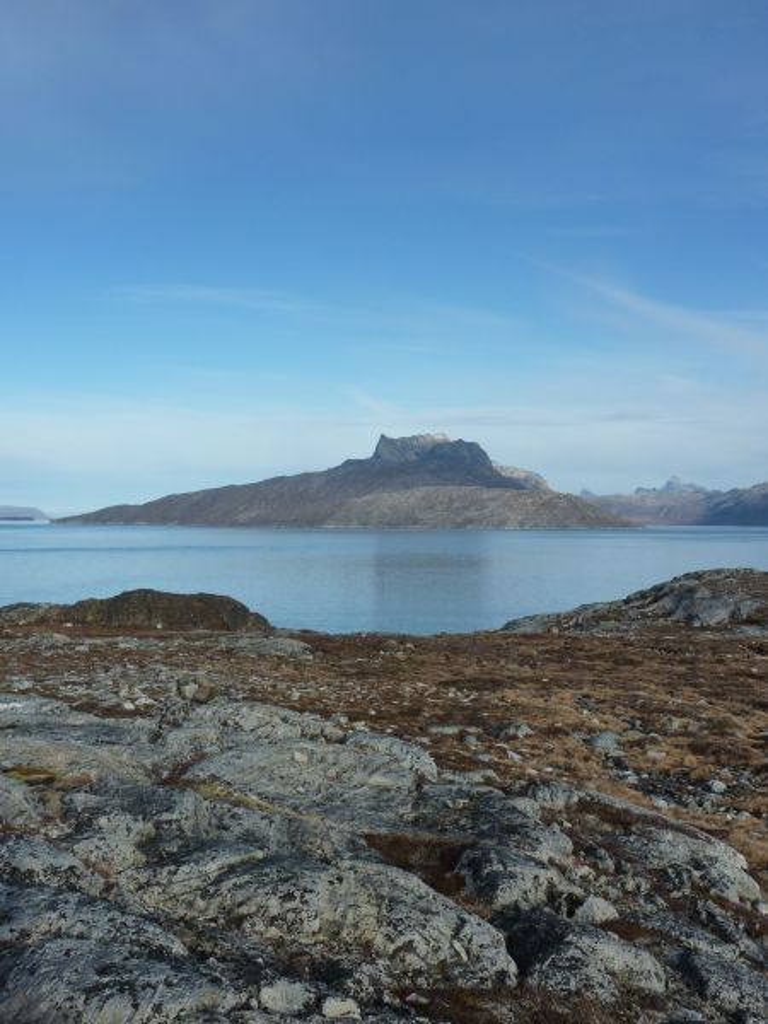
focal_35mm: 32
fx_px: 947
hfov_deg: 44.2
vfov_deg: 56.8
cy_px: 512
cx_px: 384
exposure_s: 1/500
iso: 125
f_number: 5
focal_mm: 5.3
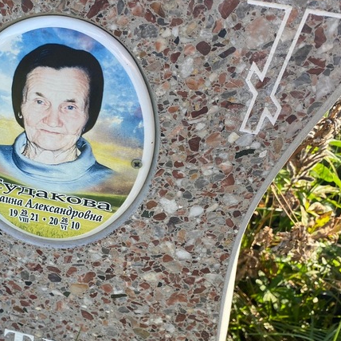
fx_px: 479
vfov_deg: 39.2
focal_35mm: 43
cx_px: 47
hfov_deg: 37.1
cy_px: 165
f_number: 1.8
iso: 32
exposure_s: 1/491
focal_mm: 4.25
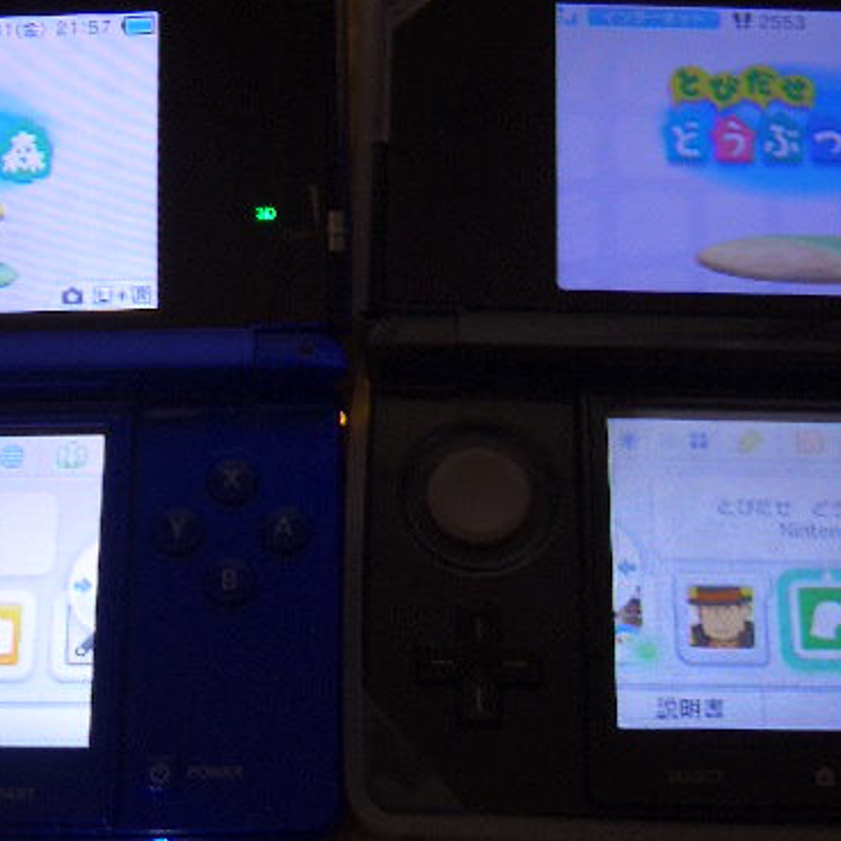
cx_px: 352
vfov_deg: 28.6
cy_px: 350
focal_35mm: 60
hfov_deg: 28.6
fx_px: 1649
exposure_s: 1/8
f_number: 2.8
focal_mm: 8
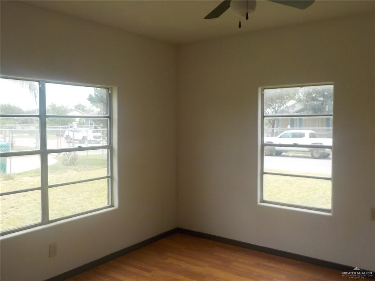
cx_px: 188
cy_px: 140
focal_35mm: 30
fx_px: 325
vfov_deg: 46.8
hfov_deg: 60.0
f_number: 3.3
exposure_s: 1/320
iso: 125
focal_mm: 4.1
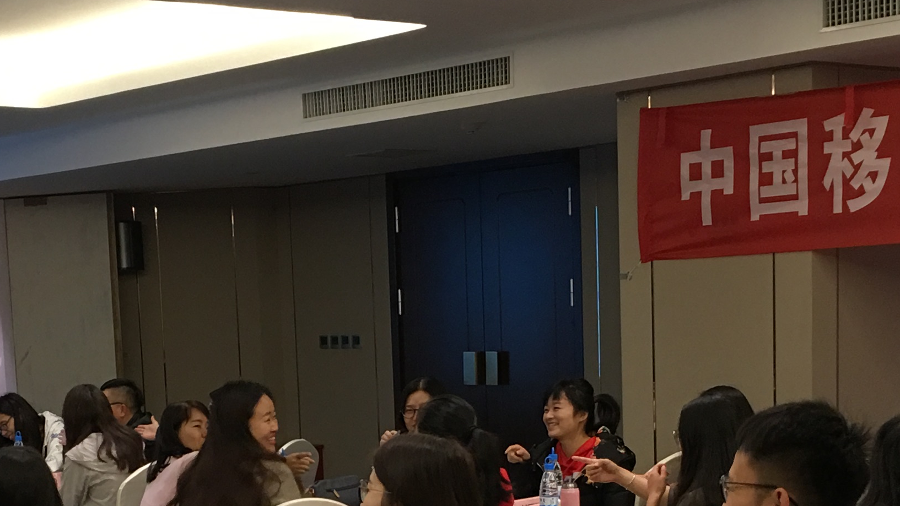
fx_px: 1862
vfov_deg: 14.9
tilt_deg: -7.0
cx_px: 310
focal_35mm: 78
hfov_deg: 27.0
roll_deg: +2.5
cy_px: 622
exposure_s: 1/17
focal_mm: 4.15
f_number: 2.2
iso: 64
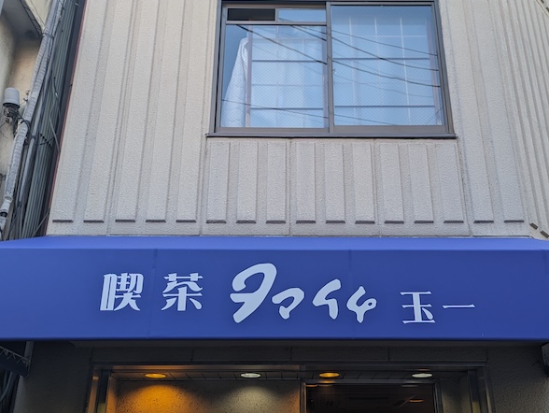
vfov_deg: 41.4
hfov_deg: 53.9
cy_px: 270
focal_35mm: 34
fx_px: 540
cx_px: 290
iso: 45
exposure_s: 1/538
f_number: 1.89
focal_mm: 5.43
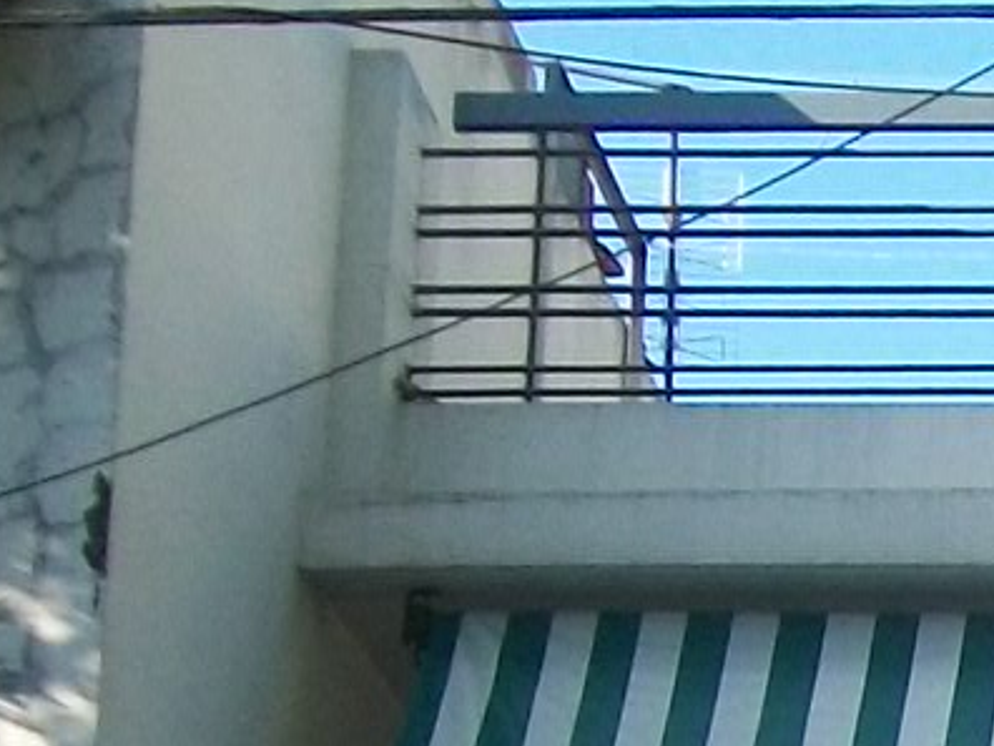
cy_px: 1731
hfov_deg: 9.9
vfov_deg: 7.5
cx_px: 1935
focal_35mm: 186
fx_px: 5341
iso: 80
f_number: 2.7
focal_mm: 6
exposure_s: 1/400
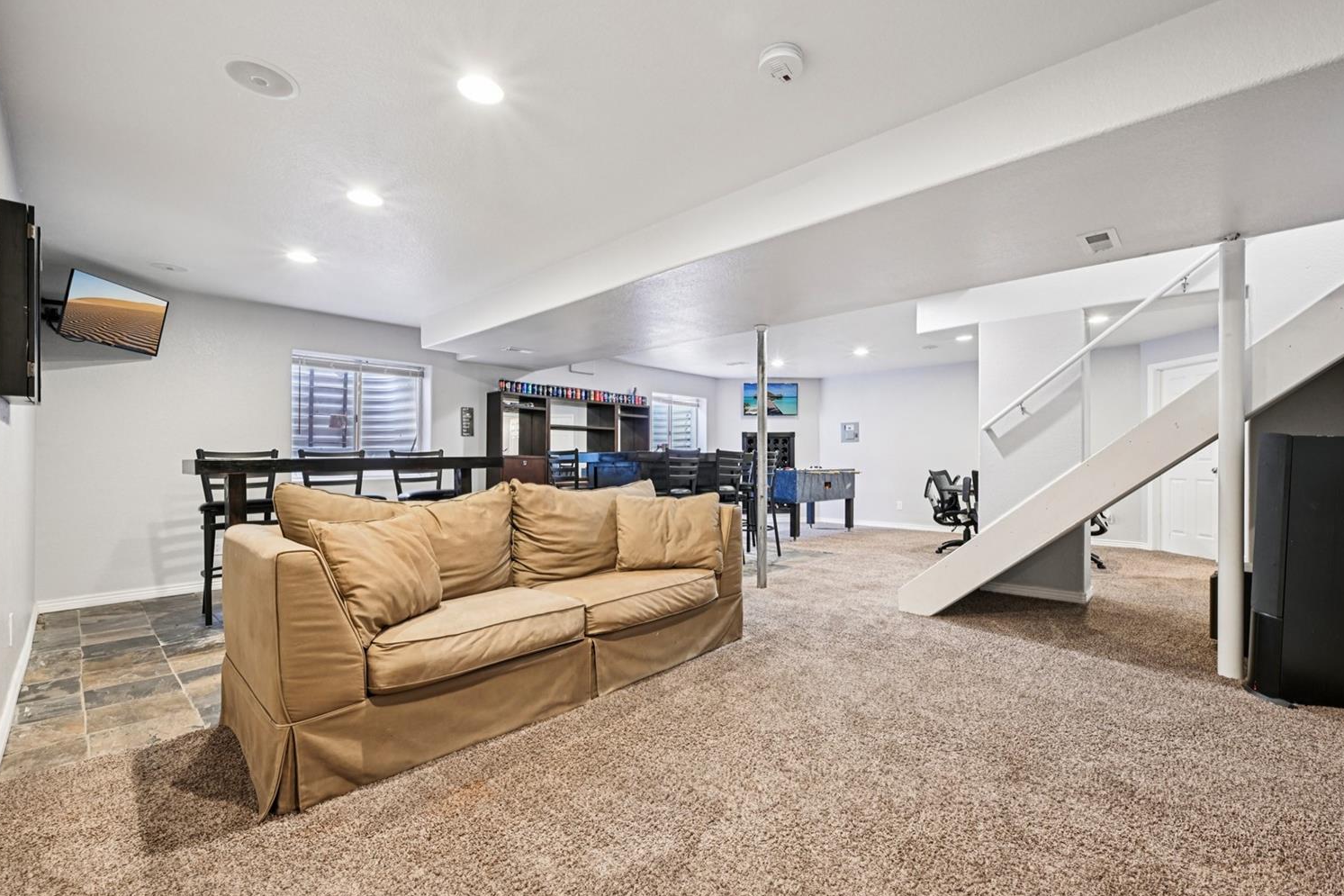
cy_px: 450
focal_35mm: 15
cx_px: 693
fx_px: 560
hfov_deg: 100.4
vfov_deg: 77.3
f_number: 11
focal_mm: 14
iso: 400
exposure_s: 1/1.67
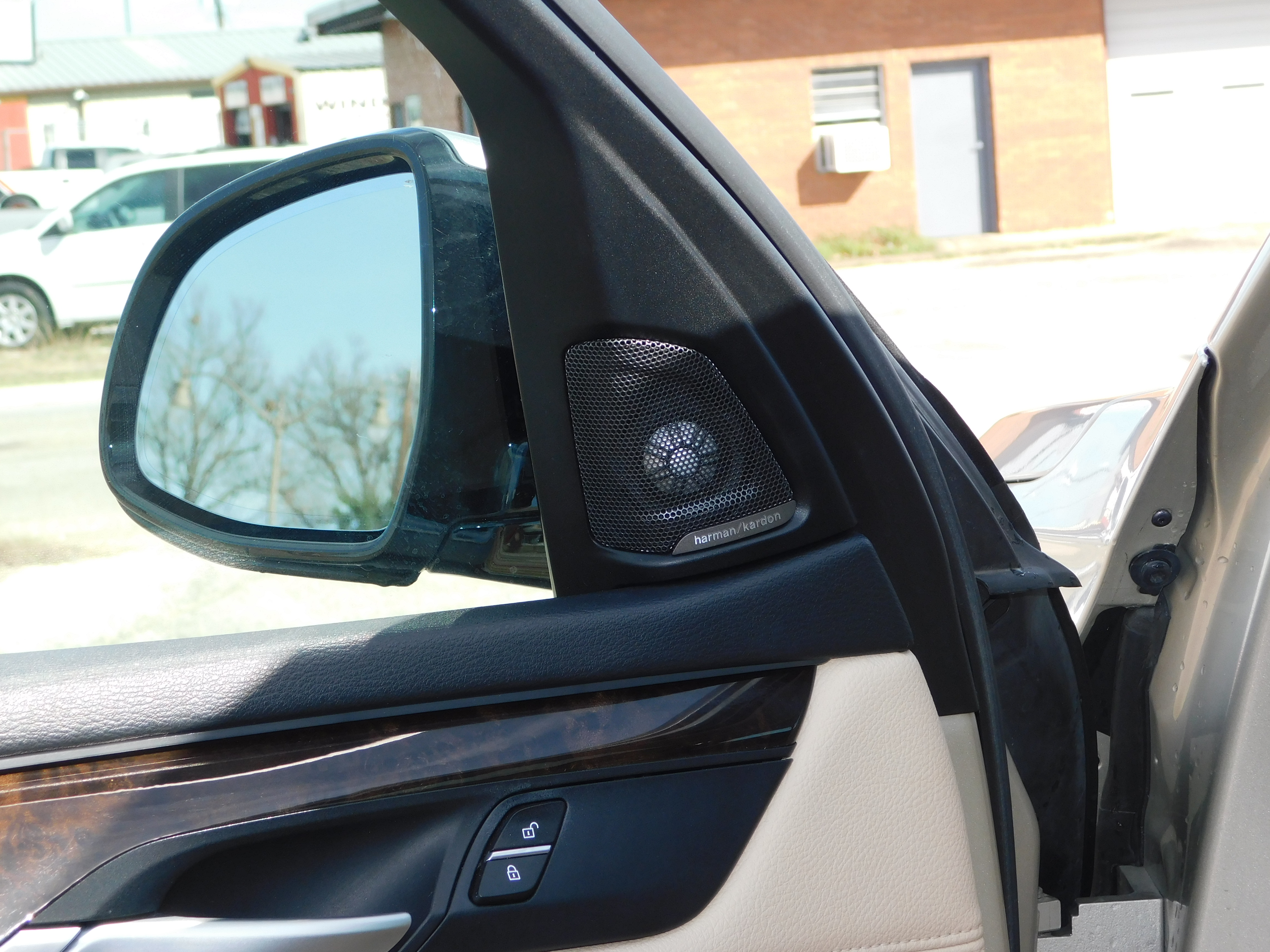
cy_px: 476
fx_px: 2935
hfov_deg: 24.4
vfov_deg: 18.4
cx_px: 635
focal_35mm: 80
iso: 125
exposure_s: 1/250
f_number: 4.4
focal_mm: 14.2
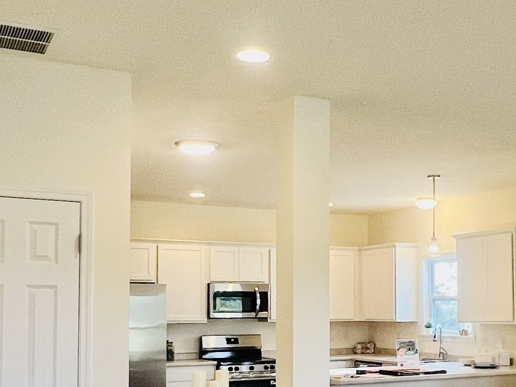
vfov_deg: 28.7
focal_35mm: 50
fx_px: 745
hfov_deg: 37.6
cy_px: 284
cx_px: 360
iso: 125
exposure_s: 1/120
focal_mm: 1.57
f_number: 1.8
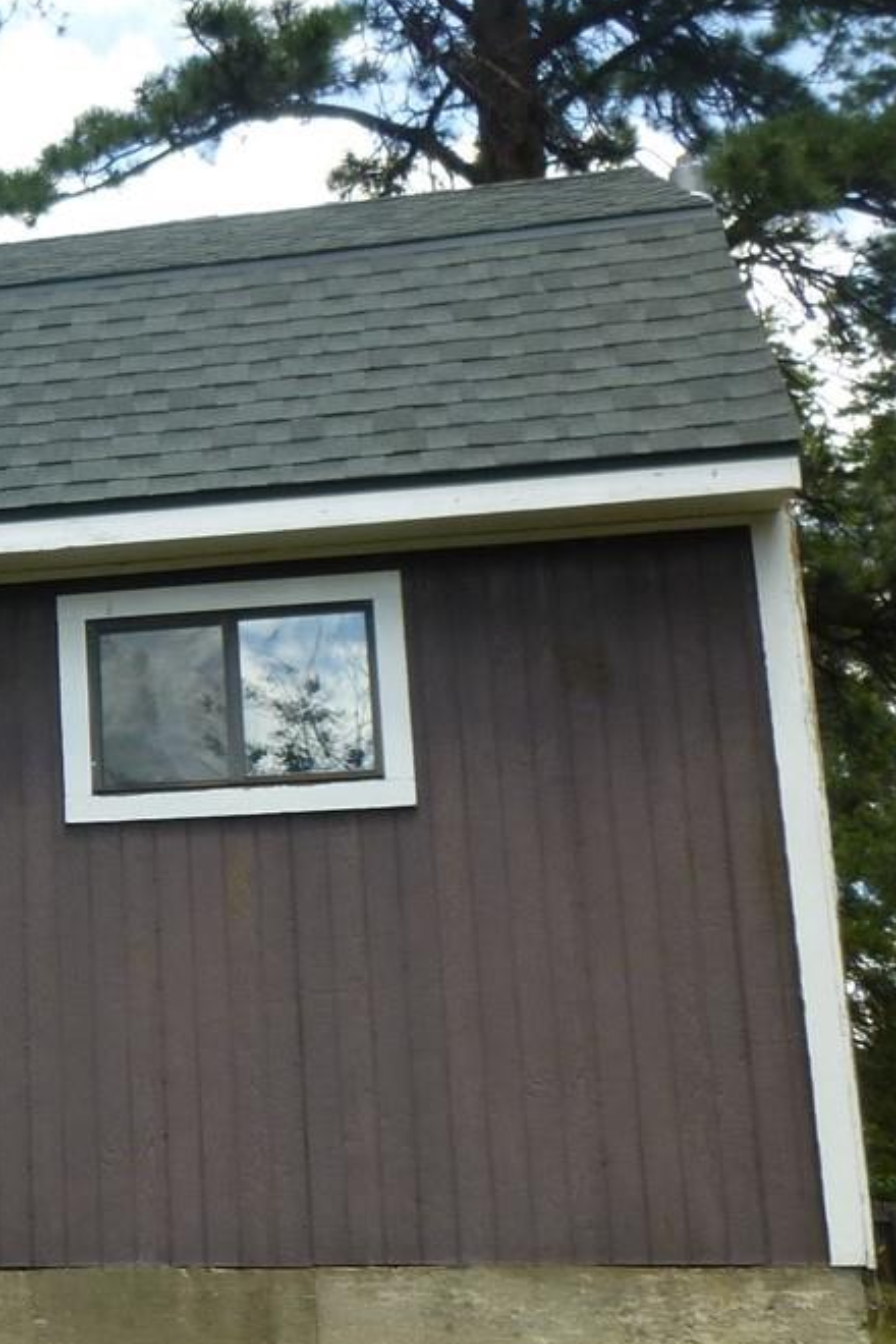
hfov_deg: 18.7
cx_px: -499
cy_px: 772
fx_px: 2352
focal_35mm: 63
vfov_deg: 31.8
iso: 100
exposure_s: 1/400
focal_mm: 4.5
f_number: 3.1
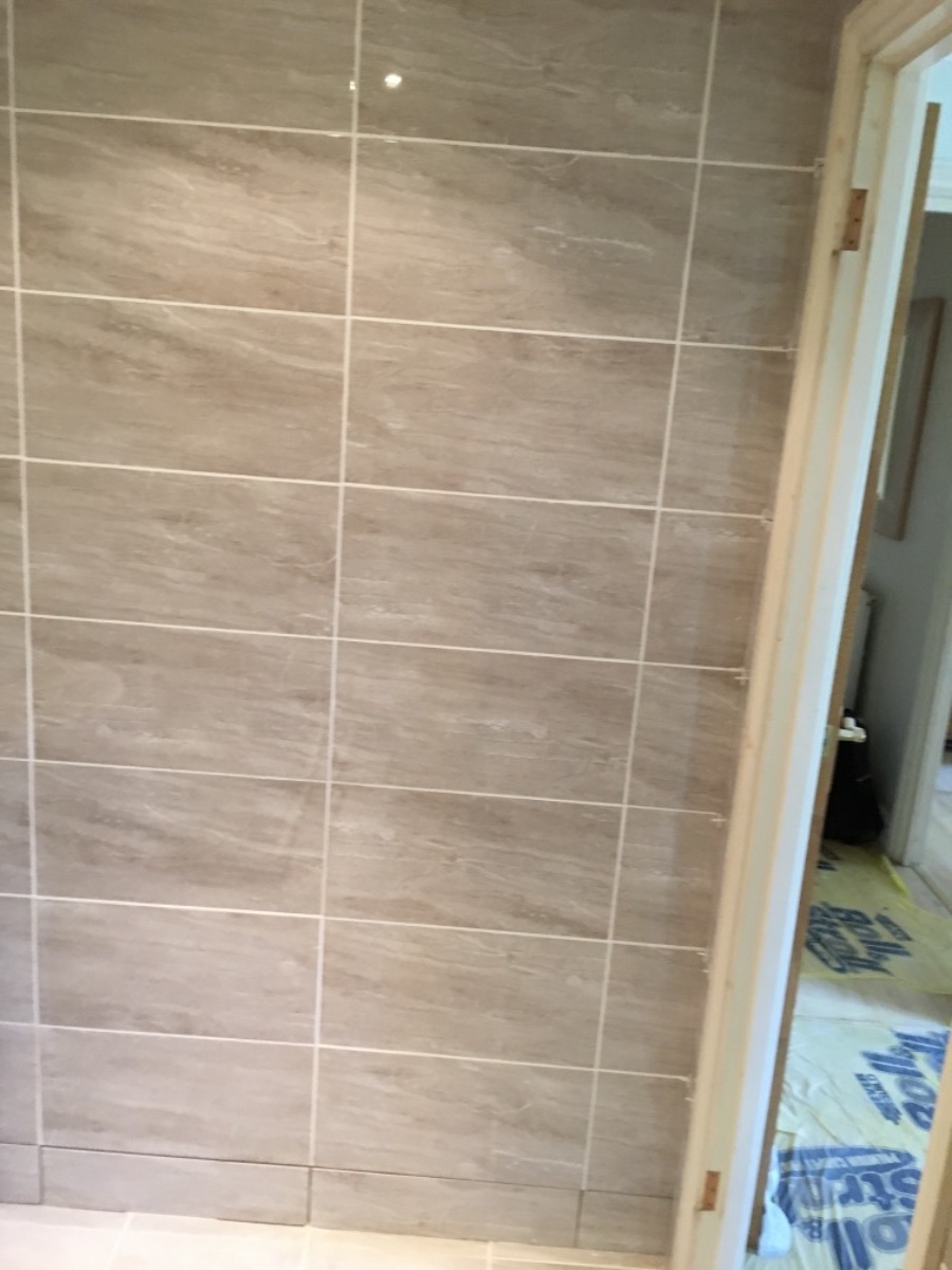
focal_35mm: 29
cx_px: 476
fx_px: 1063
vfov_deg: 61.7
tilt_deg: -13.9
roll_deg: -6.4
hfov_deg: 48.2
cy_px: 635
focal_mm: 4.15
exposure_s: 1/33
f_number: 2.2
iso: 200
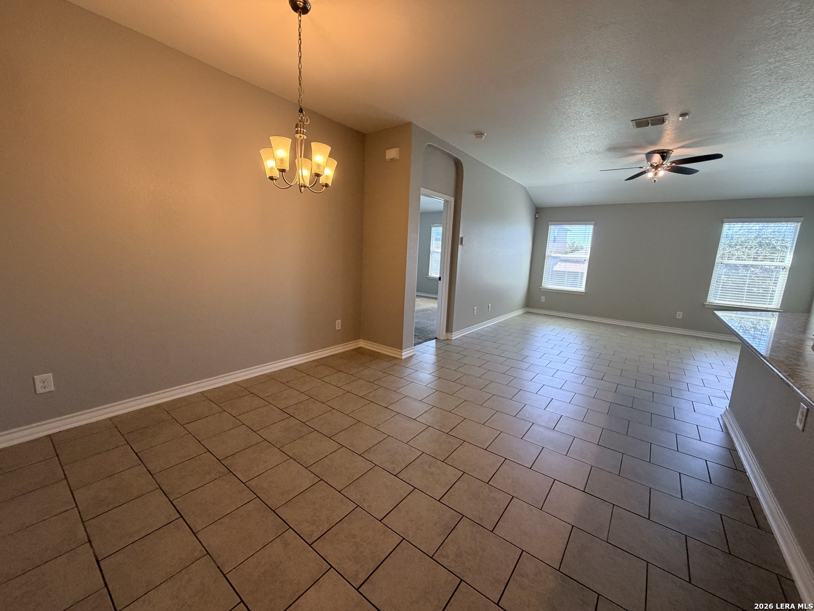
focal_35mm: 14
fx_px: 329
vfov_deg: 85.7
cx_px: 407
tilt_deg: -8.4
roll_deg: -2.2
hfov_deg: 102.1
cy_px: 306
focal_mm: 2.22
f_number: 2.2
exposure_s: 1/120
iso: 200
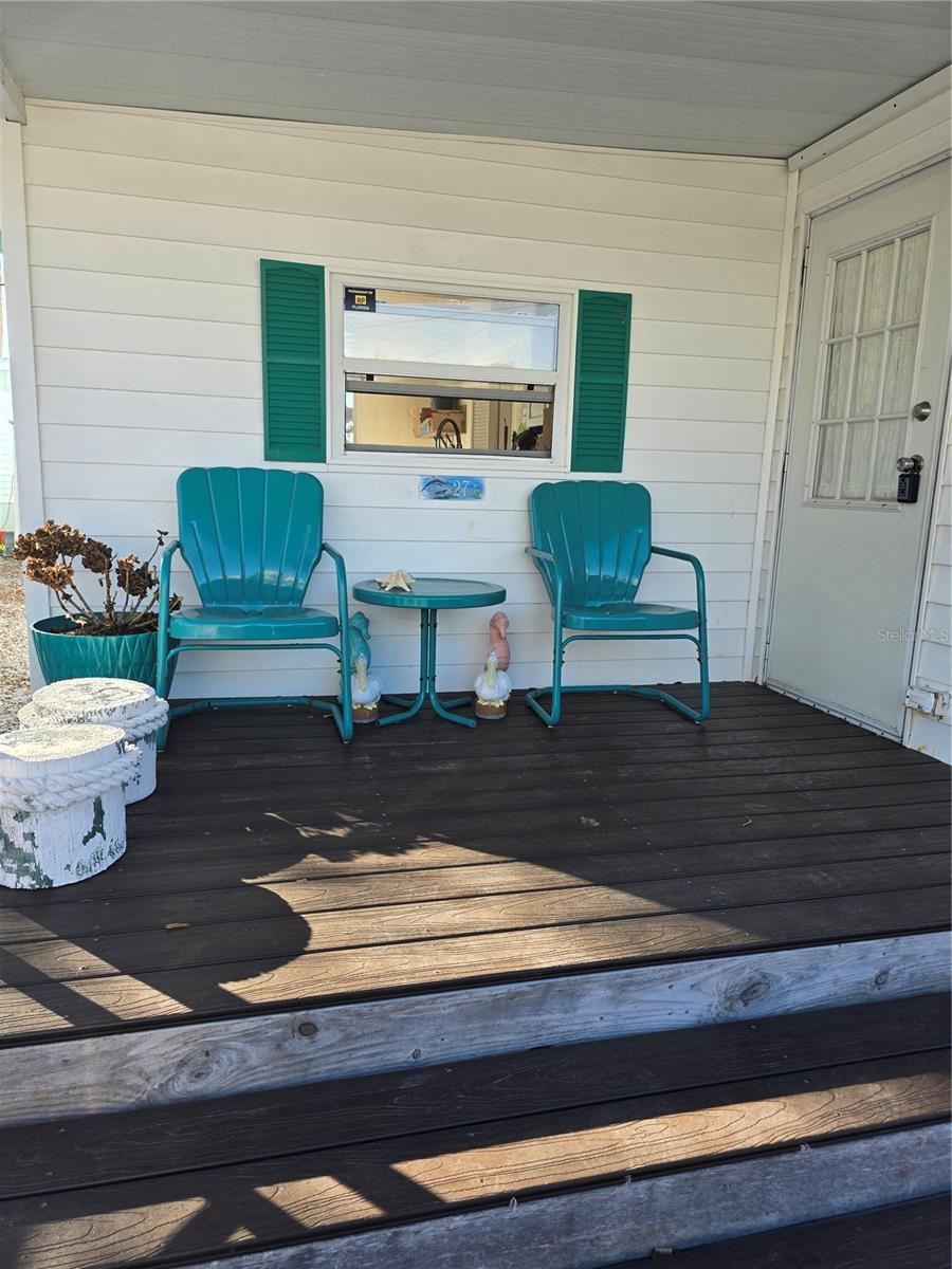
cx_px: 476
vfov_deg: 73.9
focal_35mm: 23
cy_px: 634
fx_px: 843
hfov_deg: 58.9
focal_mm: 6.3
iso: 20
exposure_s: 1/180
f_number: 1.7
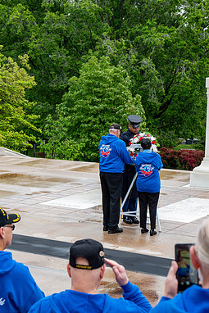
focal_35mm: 88
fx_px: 766
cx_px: 76
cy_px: 157
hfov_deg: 15.5
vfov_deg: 23.1
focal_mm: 58
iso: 125
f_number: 6.3
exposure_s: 1/100
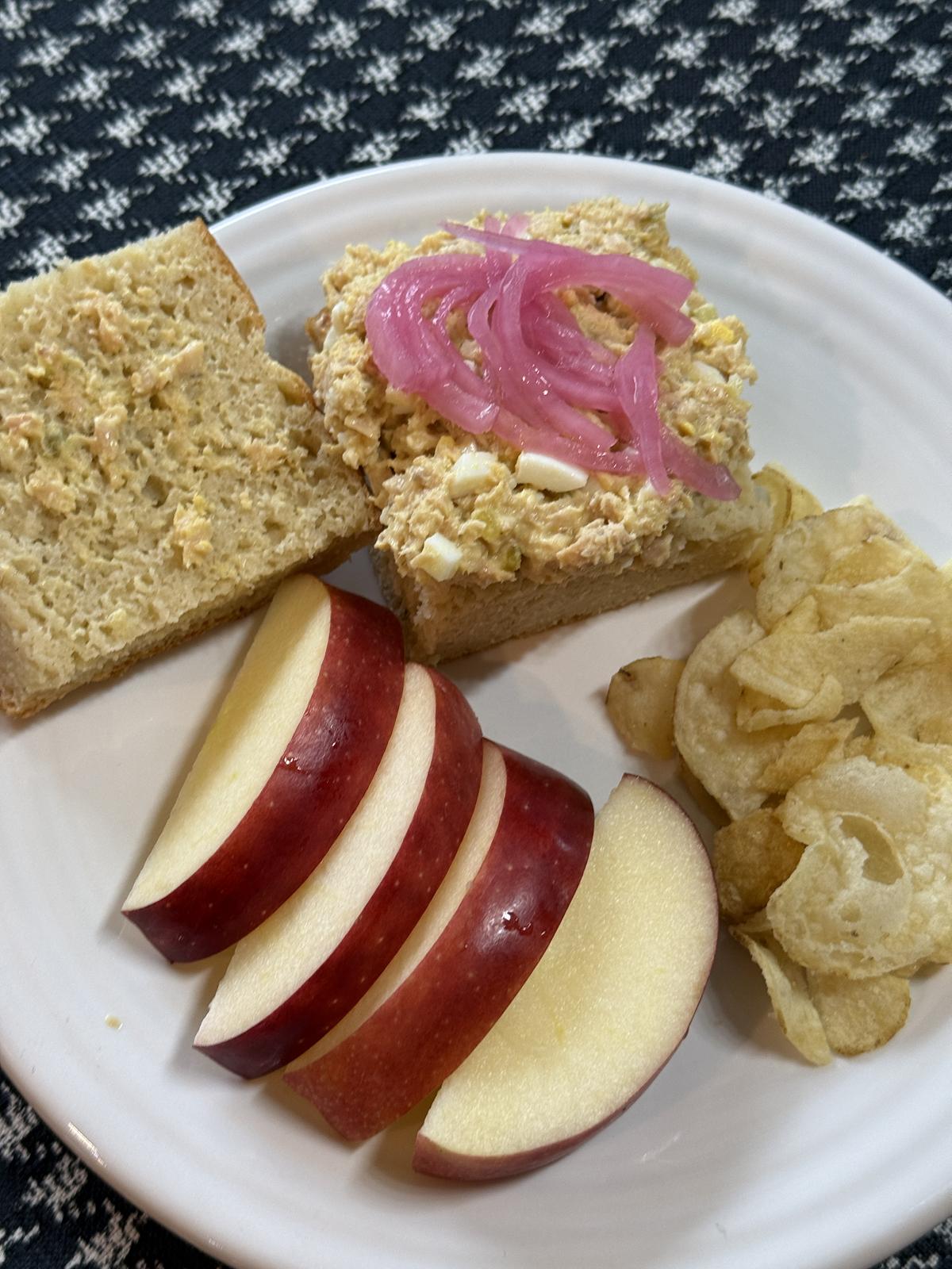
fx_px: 1760
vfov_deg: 39.7
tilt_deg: -65.5
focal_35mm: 48
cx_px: 476
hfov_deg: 30.3
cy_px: 634
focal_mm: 6.76
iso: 64
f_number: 1.78
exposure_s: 1/60
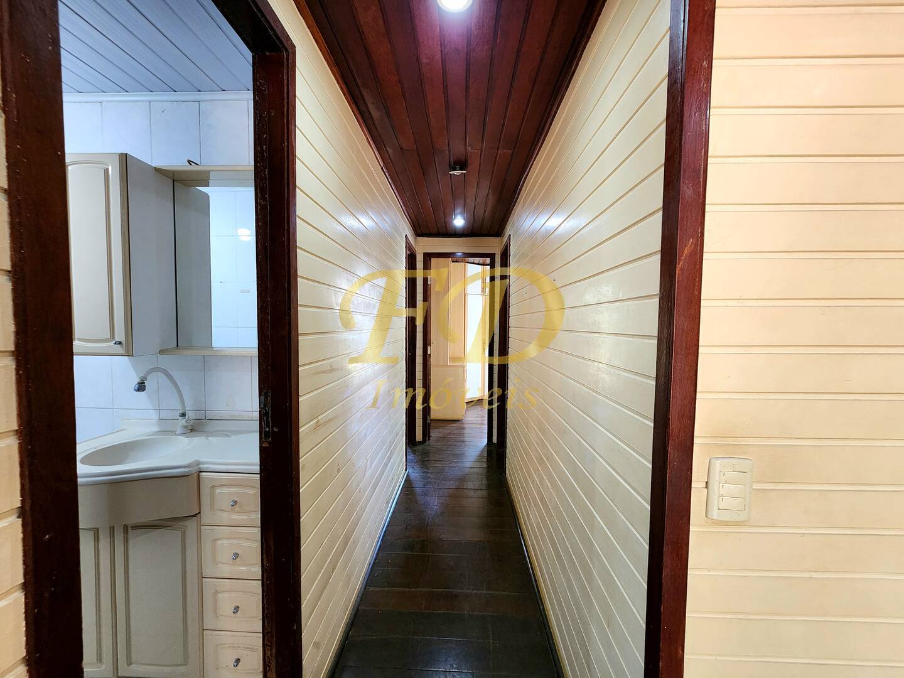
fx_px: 339
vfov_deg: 89.9
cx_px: 452
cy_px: 339
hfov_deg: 106.2
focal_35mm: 13
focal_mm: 2.2
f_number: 2.2
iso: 320
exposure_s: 1/60.2
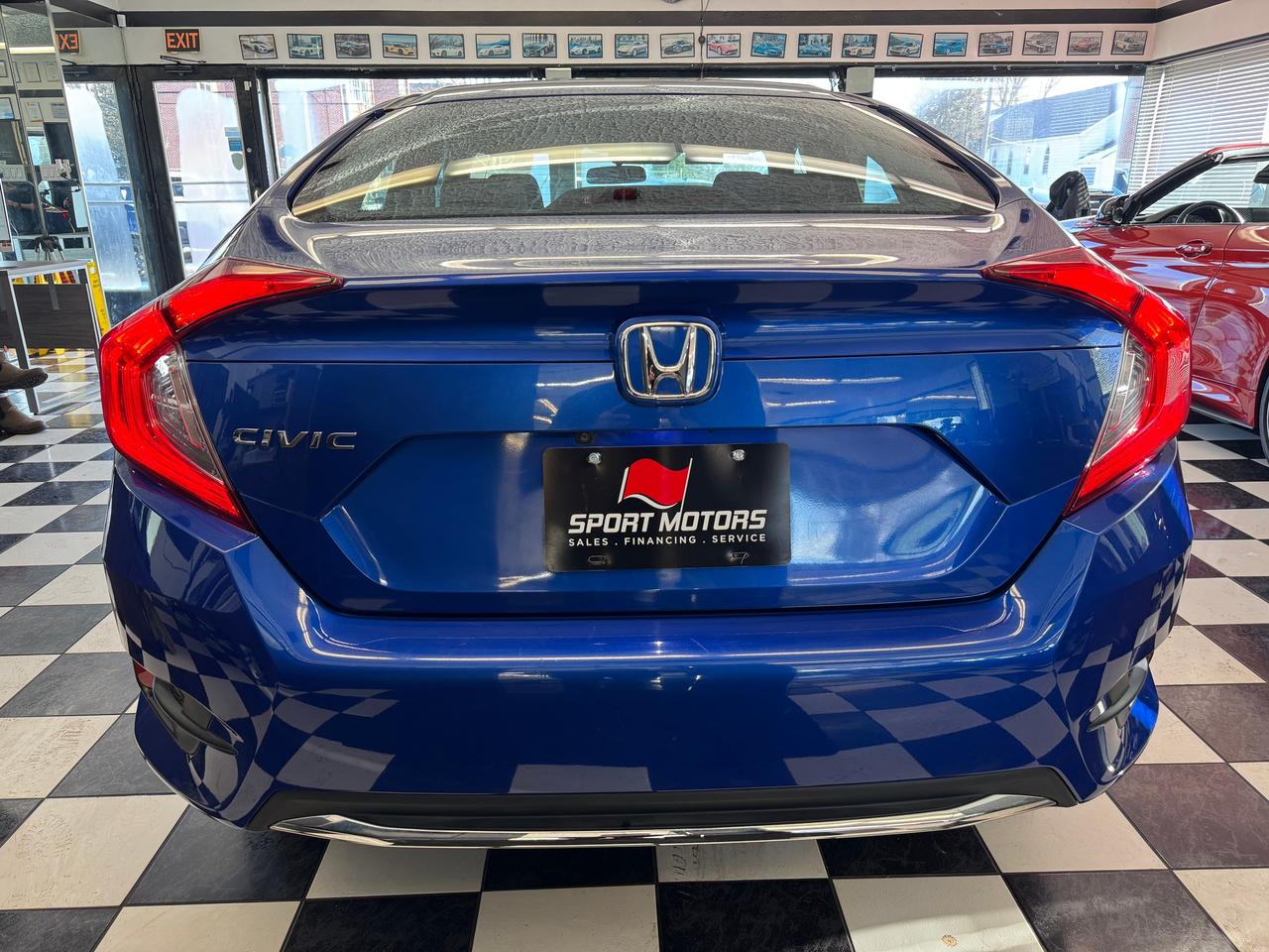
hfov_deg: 71.6
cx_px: 634
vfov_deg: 56.8
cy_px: 476
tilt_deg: -17.9
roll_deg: +0.4
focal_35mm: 24
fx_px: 880
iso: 125
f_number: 1.78
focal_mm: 6.76
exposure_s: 1/120
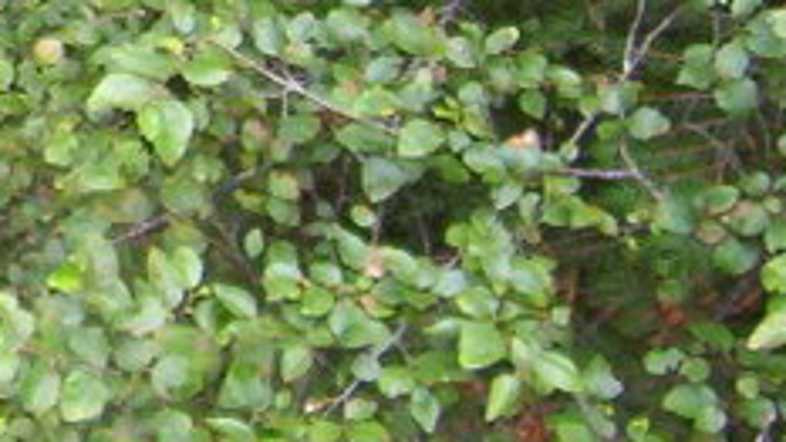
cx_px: -536
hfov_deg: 14.4
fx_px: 2813
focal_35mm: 135
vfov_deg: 8.7
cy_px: -277
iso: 200
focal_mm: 5.54
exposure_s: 1/36.7
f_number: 2.76
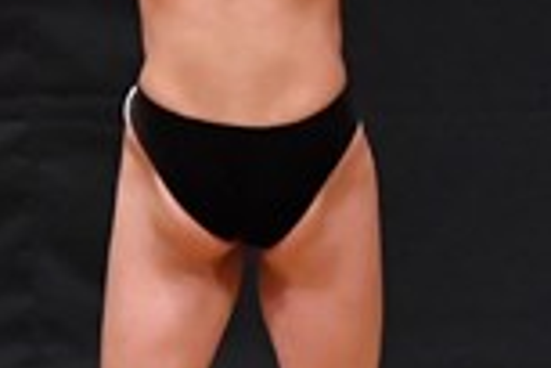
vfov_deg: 1.2
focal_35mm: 1136
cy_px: 177
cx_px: 110
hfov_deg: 1.8
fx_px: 17386
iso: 6400
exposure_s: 1/400
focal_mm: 150
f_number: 5.6
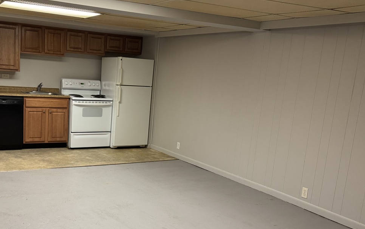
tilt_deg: -10.6
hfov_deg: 50.6
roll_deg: -3.5
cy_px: 144
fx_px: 378
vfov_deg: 33.4
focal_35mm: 38
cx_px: 121
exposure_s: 1/60
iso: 500
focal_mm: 6.76
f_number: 1.78
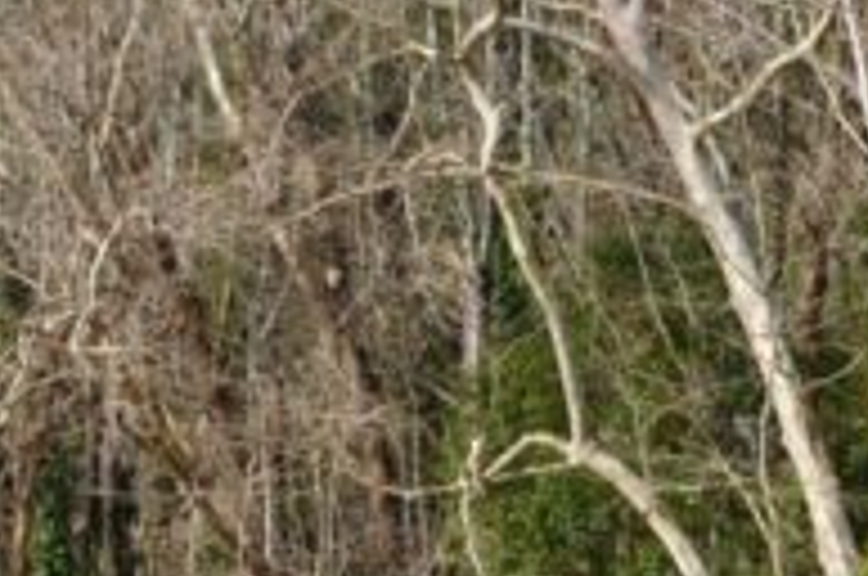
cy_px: 612
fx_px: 5175
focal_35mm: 215
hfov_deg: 9.5
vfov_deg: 6.3
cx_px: -76
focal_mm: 36
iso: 200
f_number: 8
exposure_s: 1/250
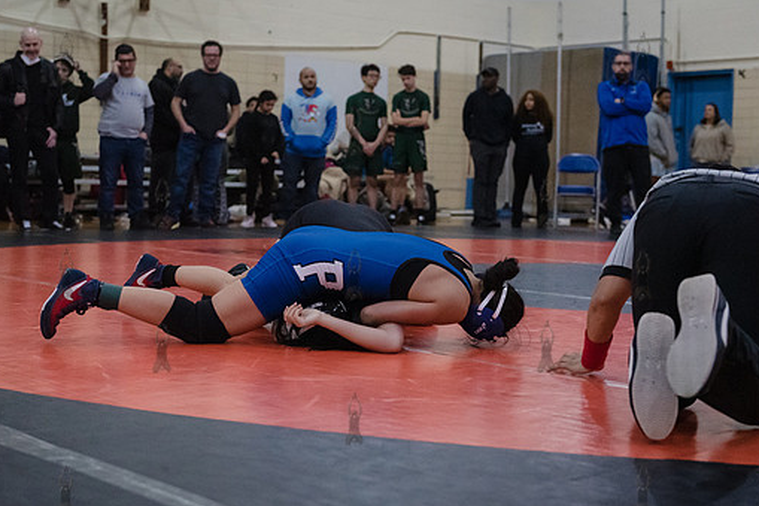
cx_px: 353
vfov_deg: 23.8
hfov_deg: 35.0
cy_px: 274
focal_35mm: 57
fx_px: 1201
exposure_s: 1/400
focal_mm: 50
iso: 8000
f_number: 3.2
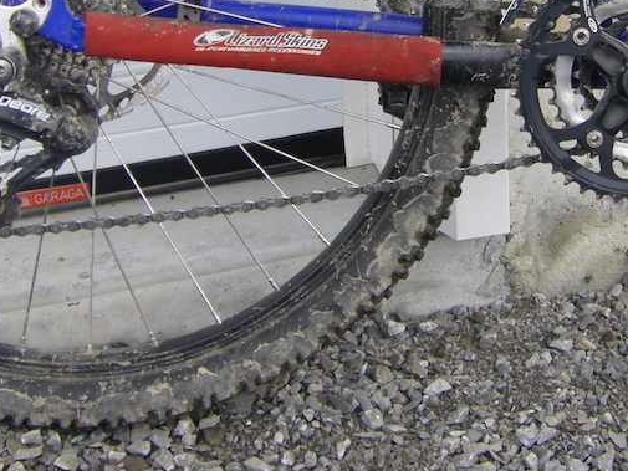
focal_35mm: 77
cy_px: 63
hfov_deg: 25.0
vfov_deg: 18.9
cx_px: 470
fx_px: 1397
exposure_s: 1/80
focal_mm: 6.3
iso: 64
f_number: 3.5
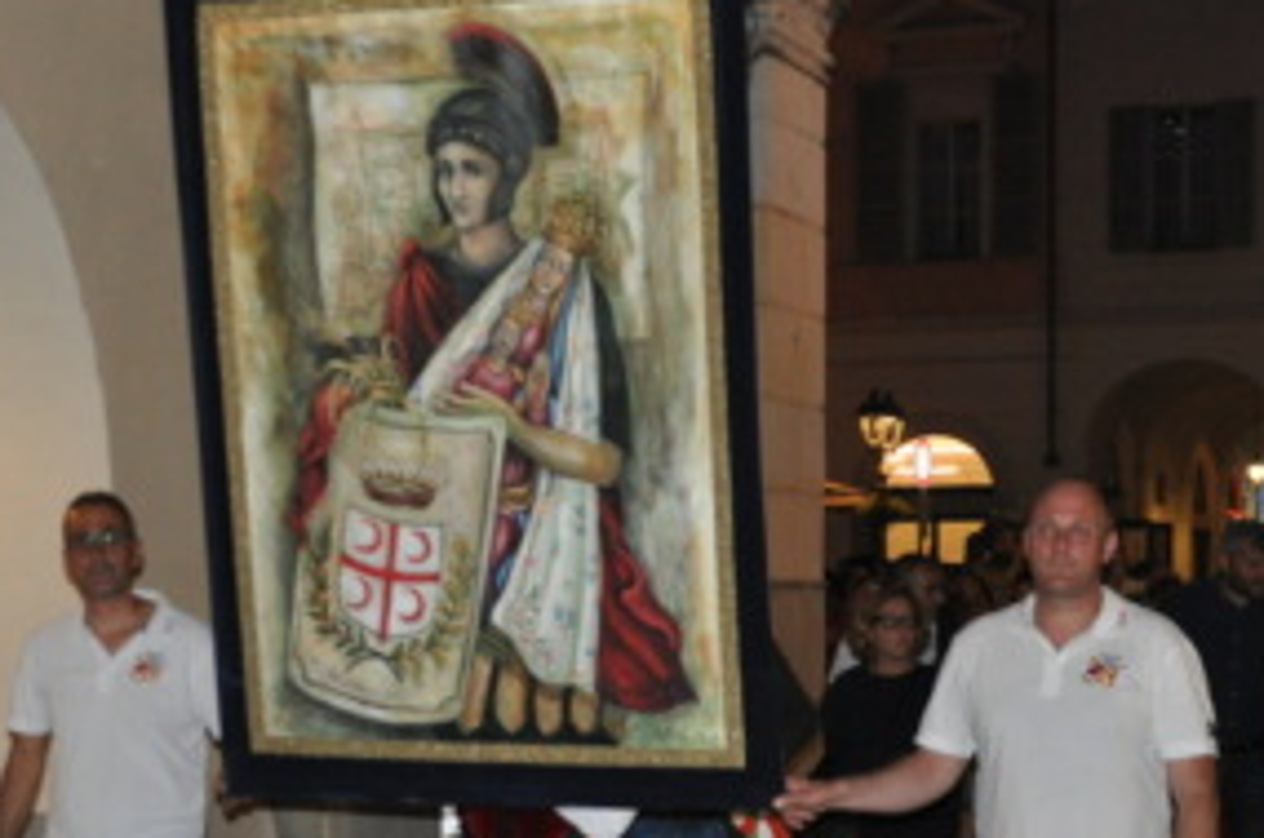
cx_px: 523
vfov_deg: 15.7
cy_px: 736
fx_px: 3014
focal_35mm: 86
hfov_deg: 23.7
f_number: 3.8
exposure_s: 1/60
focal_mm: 24
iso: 800
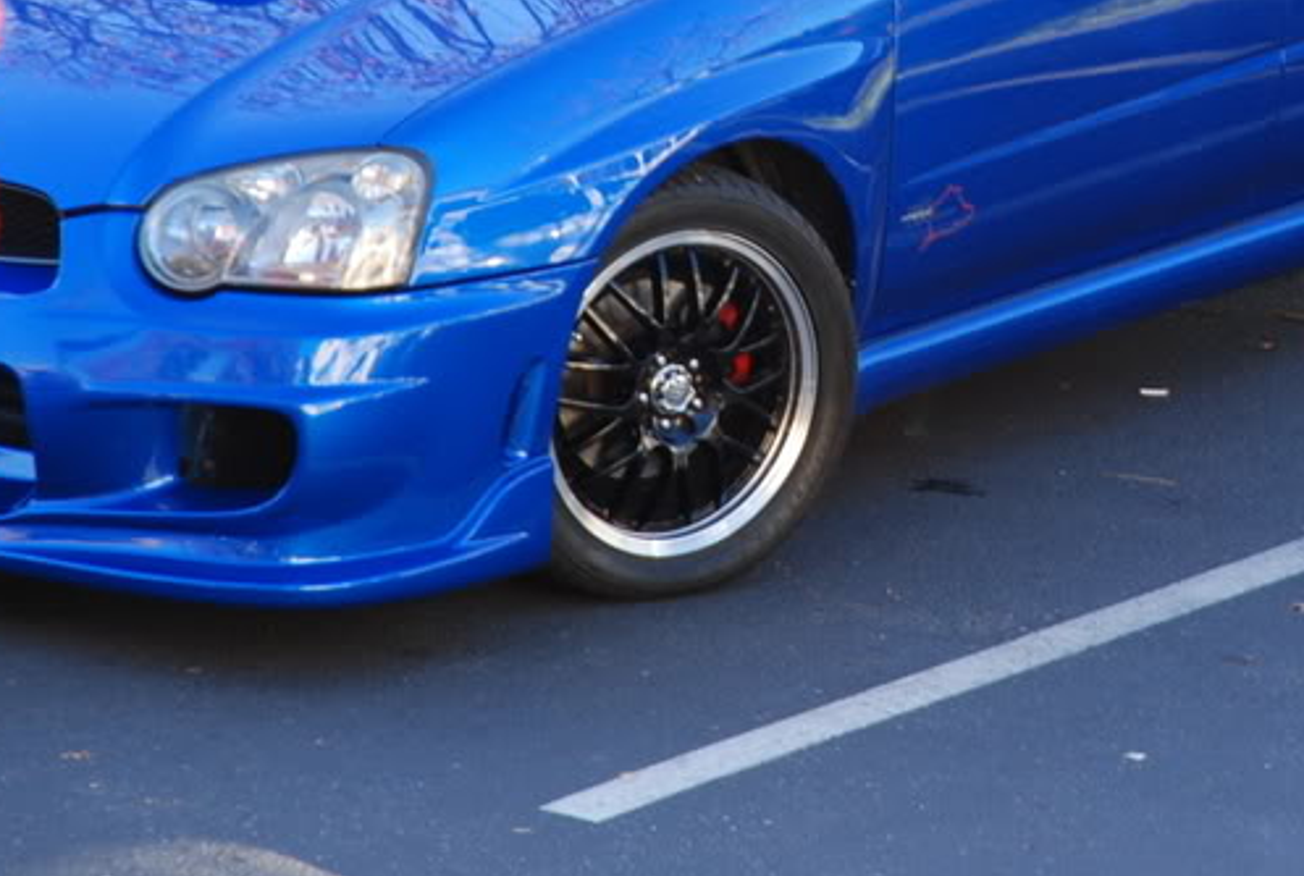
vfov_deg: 3.3
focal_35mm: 417
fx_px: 15142
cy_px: 35
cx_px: 886
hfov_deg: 4.9
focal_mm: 135
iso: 400
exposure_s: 1/100
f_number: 5.6
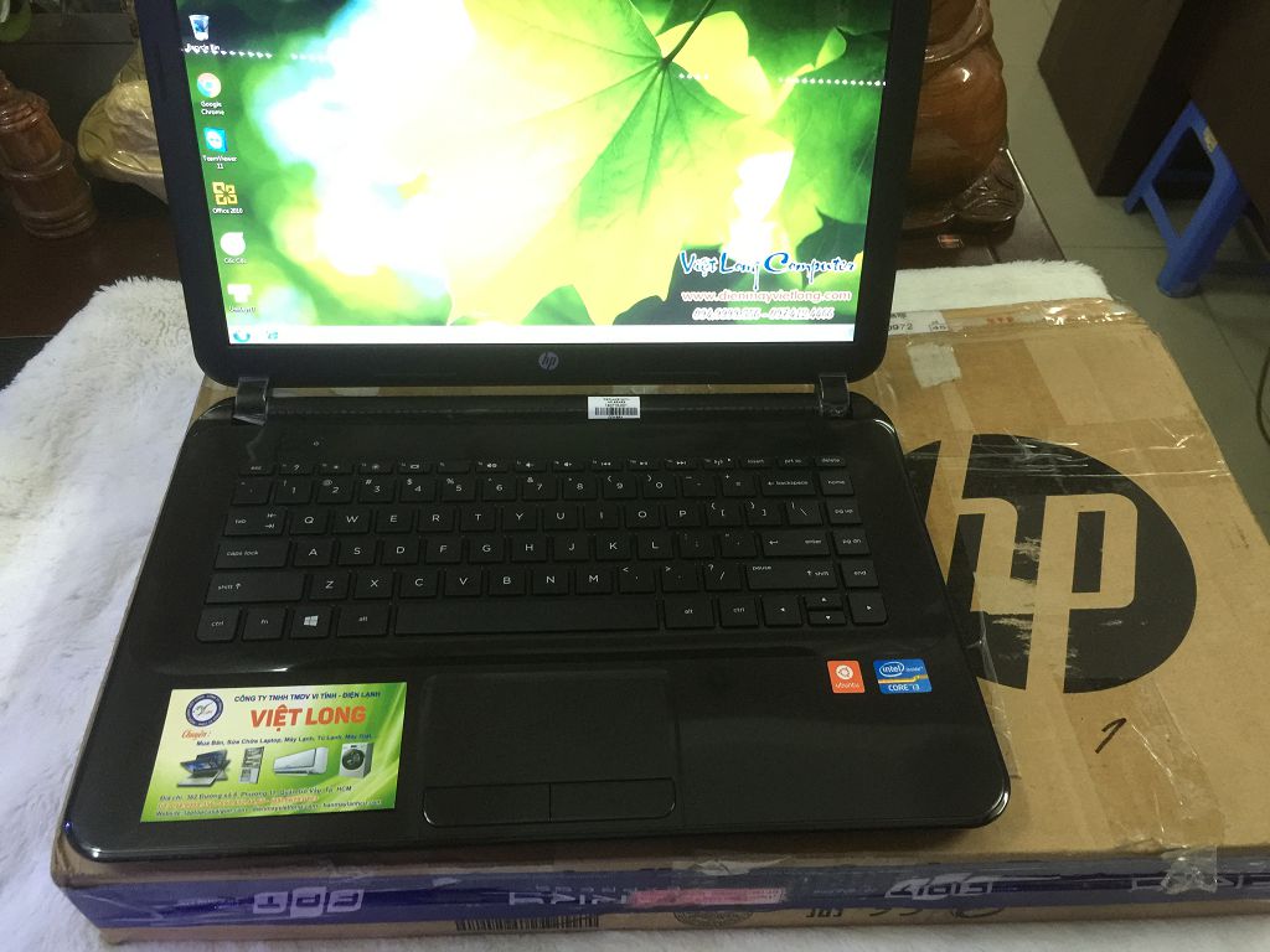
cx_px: 635
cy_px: 476
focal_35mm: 29
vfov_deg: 48.2
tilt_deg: -49.5
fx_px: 1064
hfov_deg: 61.7
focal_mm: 4.15
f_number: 2.2
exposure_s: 1/17
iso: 125
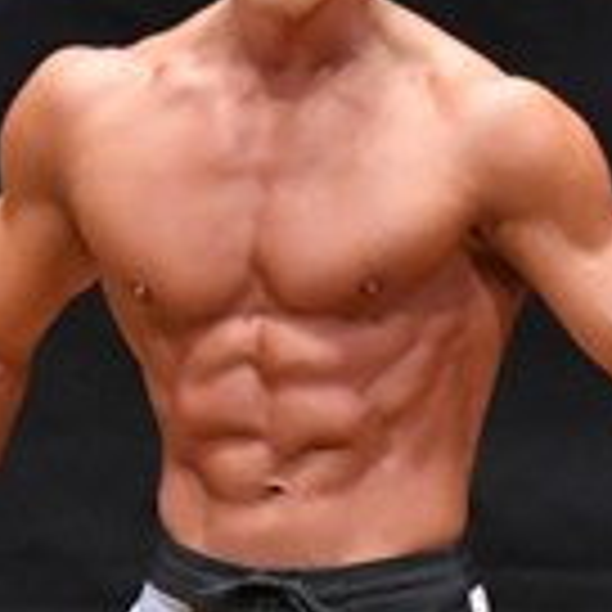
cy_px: 662
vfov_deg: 1.2
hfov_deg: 1.2
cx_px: 583
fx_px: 29063
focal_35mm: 1453
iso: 8000
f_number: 5.6
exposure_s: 1/400
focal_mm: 200
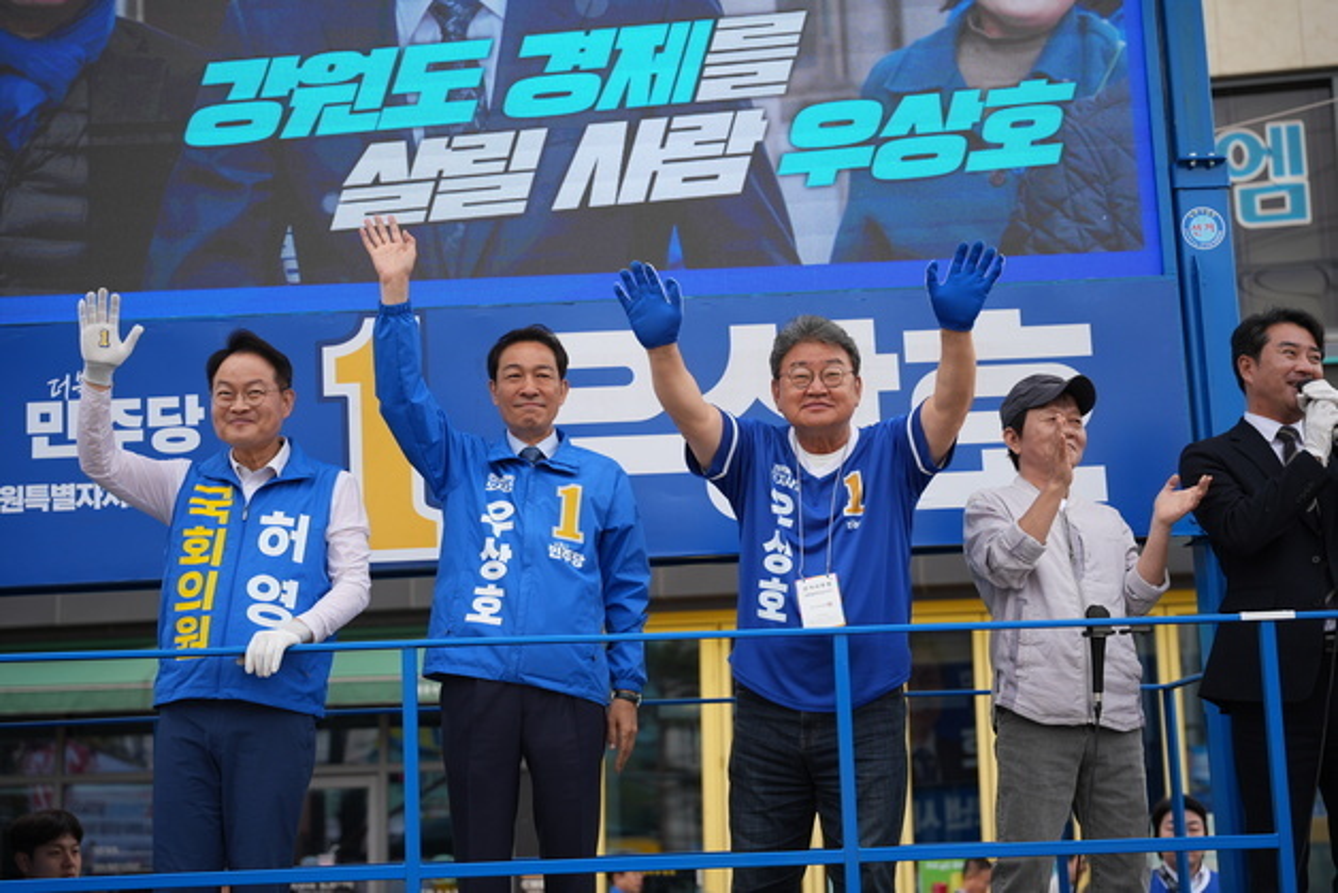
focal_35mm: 58
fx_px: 2137
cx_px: 669
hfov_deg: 34.8
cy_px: 446
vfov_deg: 23.6
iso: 125
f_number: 2.8
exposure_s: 1/800
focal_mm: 57.5
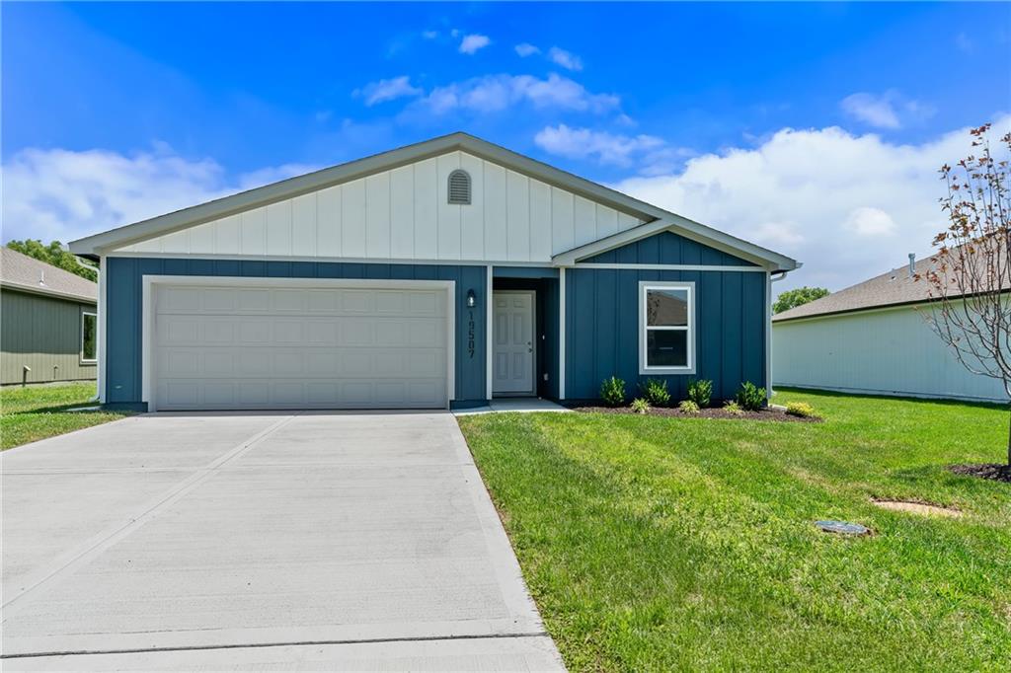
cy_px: 336
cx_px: 506
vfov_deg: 59.5
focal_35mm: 21
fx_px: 590
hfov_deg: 81.2
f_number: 18
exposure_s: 1/50
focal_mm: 21
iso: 200
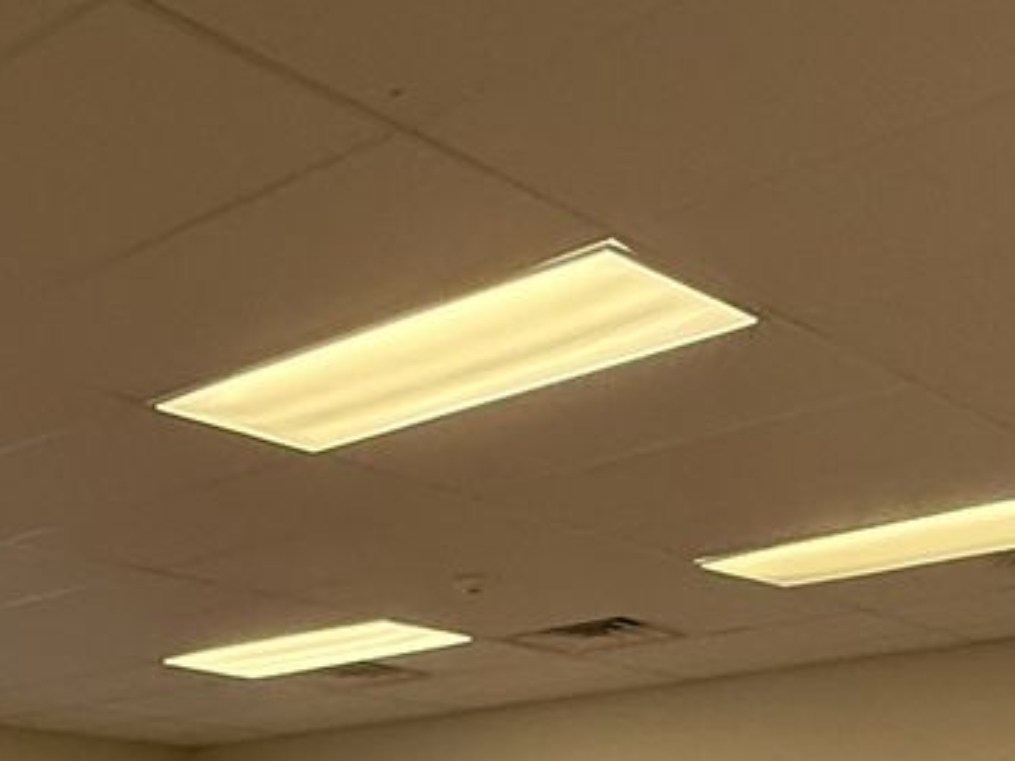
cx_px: 64
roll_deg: -0.4
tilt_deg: -10.4
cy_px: 1298
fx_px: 1788
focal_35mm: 61
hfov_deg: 30.1
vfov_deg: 19.3
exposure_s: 1/120
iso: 400
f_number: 2.2
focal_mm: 2.22
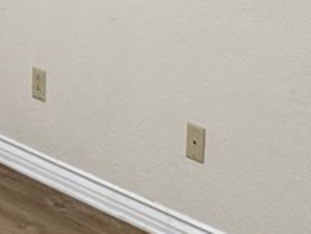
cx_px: -228
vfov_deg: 10.7
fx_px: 1142
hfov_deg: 14.0
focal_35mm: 127
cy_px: -233
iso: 320
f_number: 1.78
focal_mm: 6.76
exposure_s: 1/60
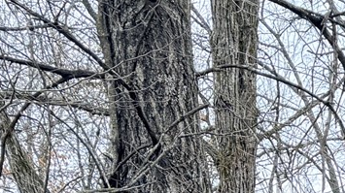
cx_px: 664
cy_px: 493
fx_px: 1380
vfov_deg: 7.4
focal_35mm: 151
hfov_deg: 12.7
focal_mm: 6.76
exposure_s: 1/365
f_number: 1.78
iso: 100
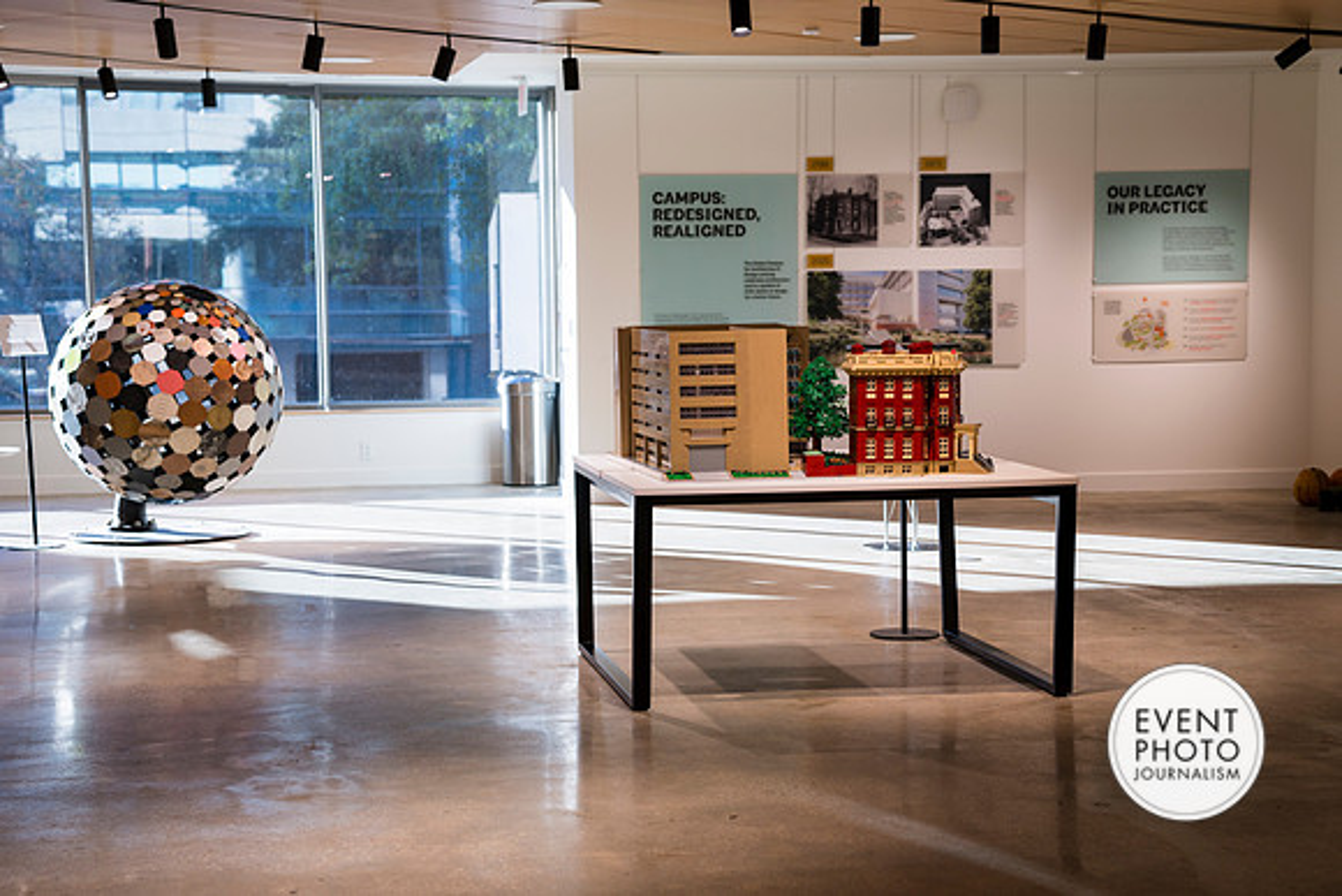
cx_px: 671
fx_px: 2386
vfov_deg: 21.3
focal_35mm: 64
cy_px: 448
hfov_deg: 31.4
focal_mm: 64
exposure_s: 1/200
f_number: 4
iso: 160
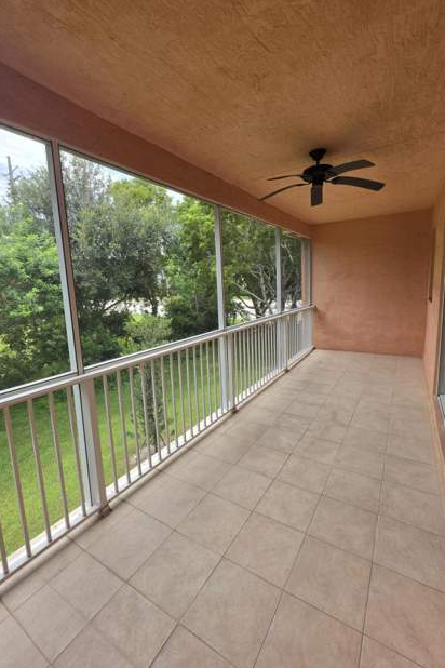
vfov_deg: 104.2
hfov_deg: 81.1
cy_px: 325
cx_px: 240
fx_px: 260
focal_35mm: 14
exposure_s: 1/299
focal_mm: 2.2
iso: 32
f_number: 1.9
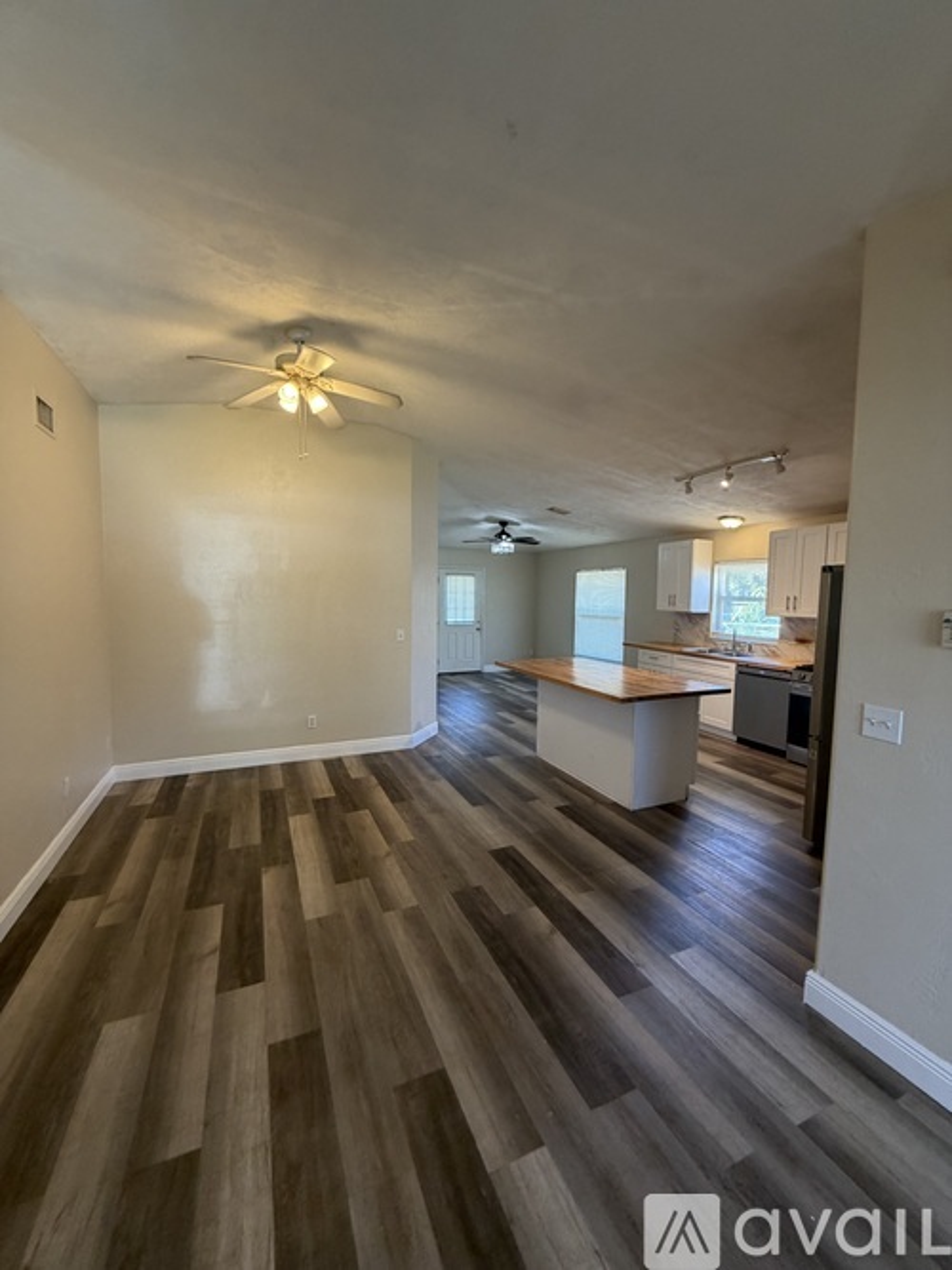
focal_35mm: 14
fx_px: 514
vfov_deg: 102.1
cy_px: 635
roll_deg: -1.1
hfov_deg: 85.7
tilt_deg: -5.0
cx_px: 476
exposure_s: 1/60
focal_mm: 2.22
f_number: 2.2
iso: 200
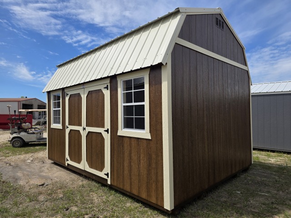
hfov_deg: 73.9
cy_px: 109
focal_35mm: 23
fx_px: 193
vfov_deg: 58.9
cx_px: 146
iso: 80
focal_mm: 6.3
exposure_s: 1/6809
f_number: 1.7
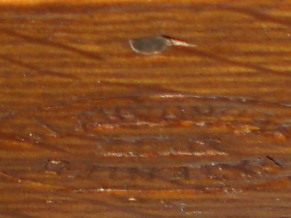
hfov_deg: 8.6
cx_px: -56
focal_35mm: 229
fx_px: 1925
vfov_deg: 6.2
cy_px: -315
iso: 80
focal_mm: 5.8
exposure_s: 1/25
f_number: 8.8
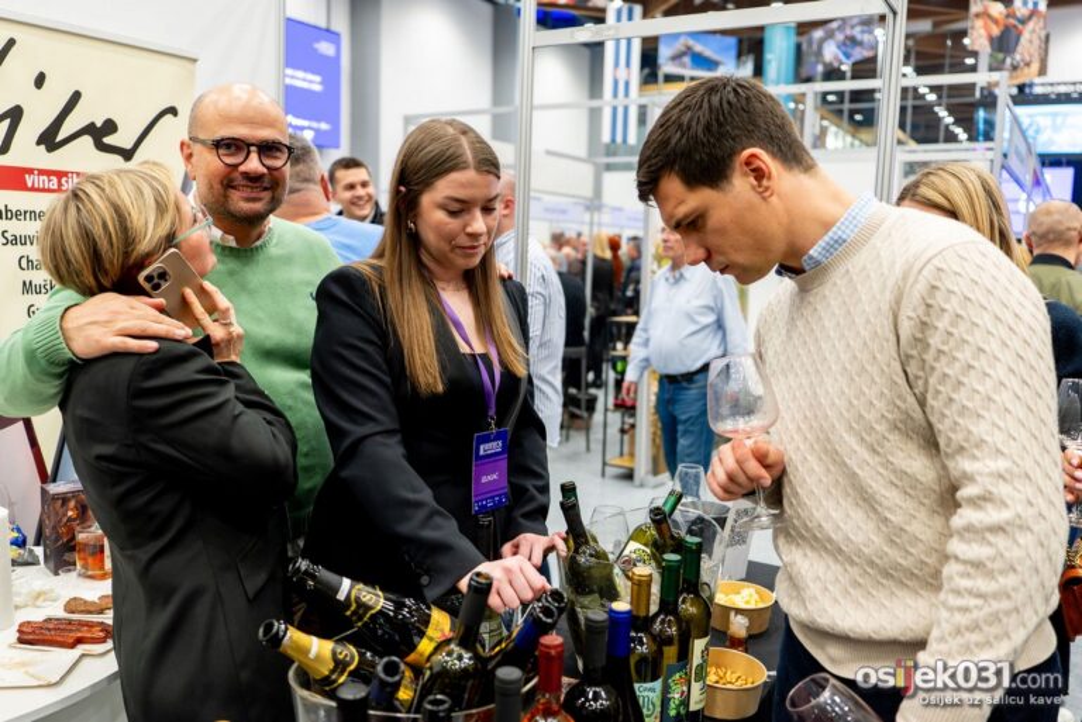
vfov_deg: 43.7
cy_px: 361
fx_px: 902
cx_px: 541
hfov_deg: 61.9
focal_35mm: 30
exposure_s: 1/100
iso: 800
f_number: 2.8
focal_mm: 30
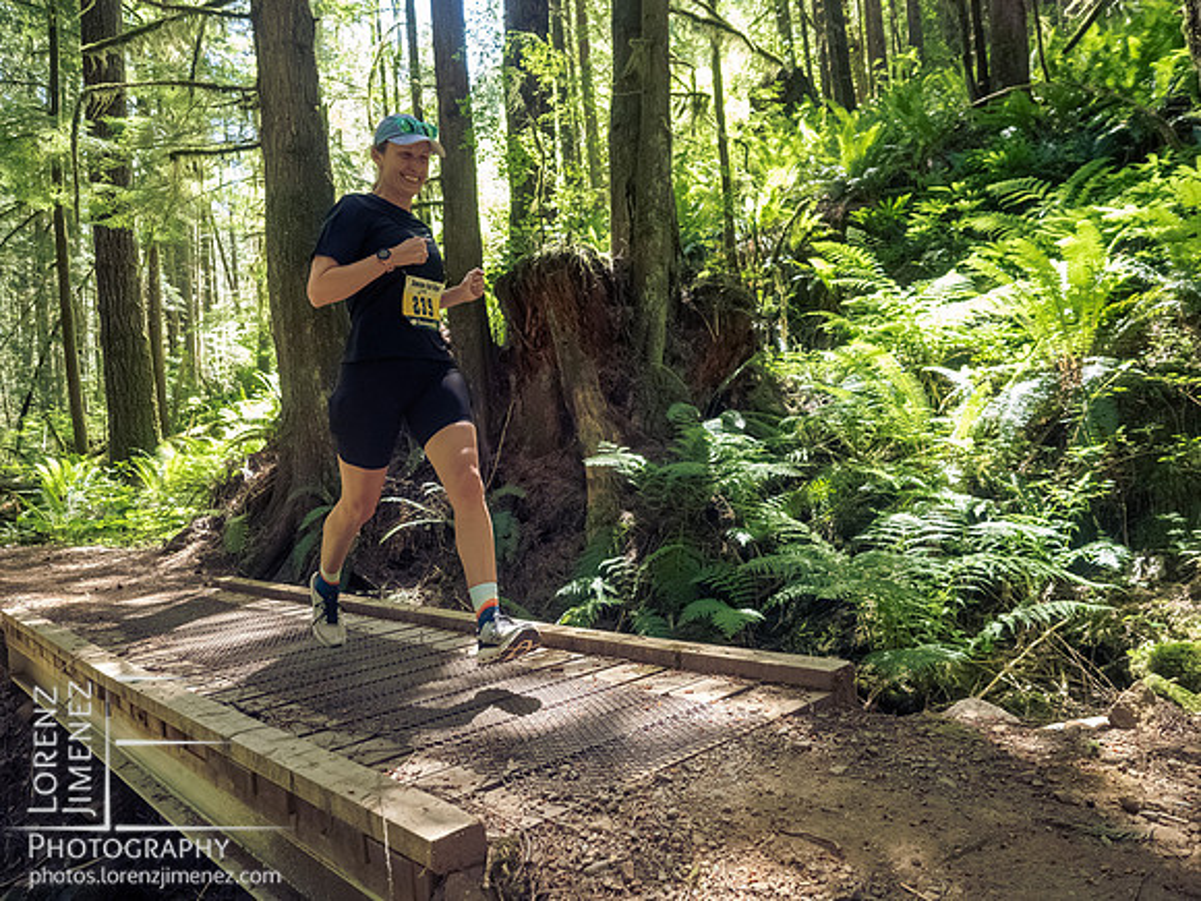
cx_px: 600
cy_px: 450
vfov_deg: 56.8
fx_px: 833
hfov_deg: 71.6
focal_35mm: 24
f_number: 2.8
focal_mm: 12
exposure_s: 1/1000
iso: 5000
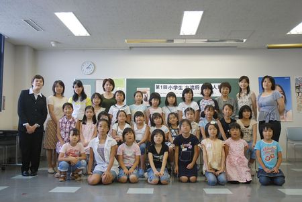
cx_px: 151
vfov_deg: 35.6
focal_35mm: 38
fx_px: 315
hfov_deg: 51.2
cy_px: 101
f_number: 3.8
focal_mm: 25
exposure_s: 1/30
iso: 200
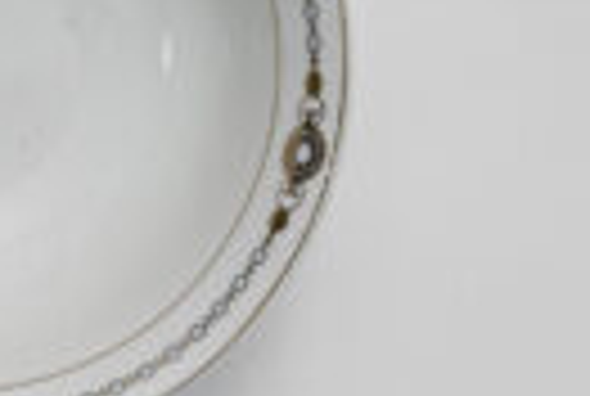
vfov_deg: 6.0
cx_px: -27
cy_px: 52
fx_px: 3762
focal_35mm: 229
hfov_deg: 8.9
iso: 3200
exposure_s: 1/100
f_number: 13
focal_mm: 70
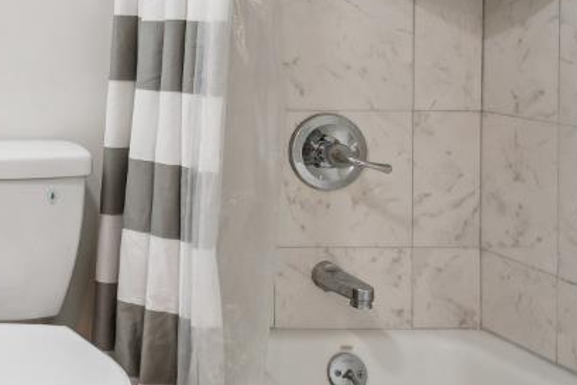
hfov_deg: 29.2
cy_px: 8
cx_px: -175
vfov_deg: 23.7
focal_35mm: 55
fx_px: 882
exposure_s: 1/15
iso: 100
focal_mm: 15
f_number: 6.3
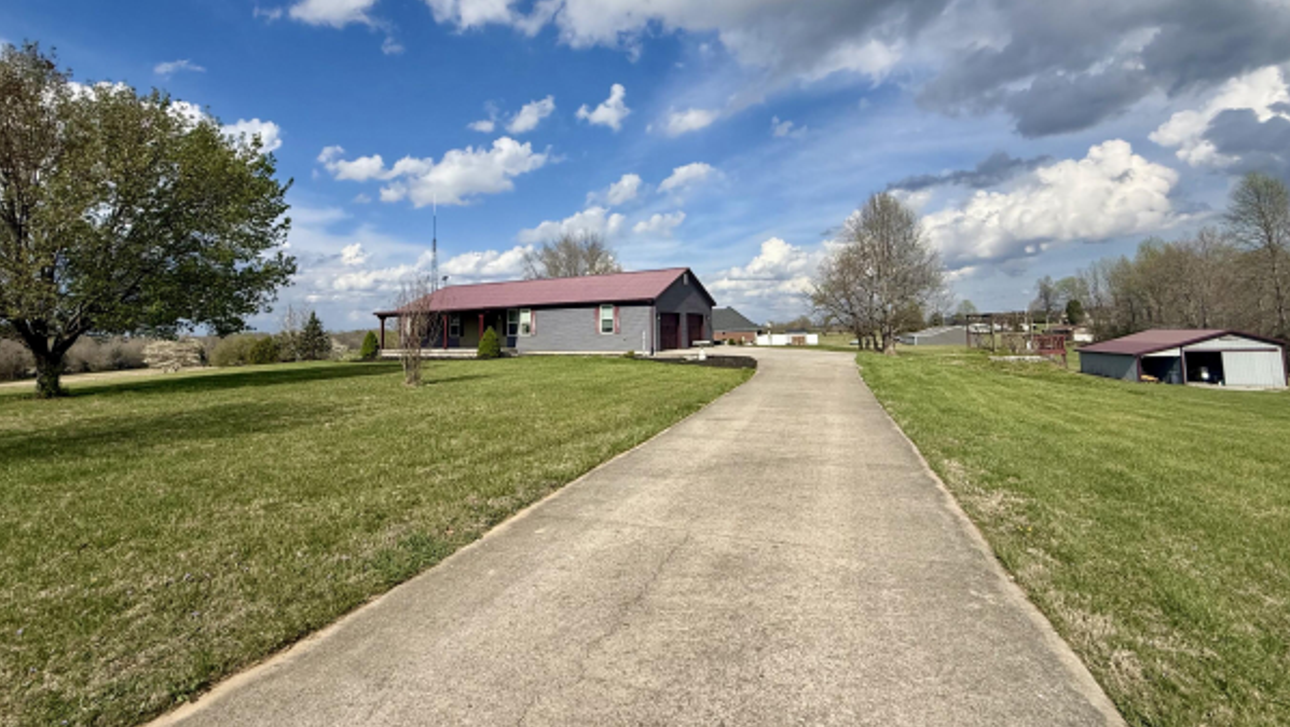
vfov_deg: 63.2
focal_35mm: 17
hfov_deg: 95.8
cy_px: 278
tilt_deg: +5.7
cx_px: 618
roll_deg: +0.9
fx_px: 582
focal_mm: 2.22
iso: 50
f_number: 2.2
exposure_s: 1/4425
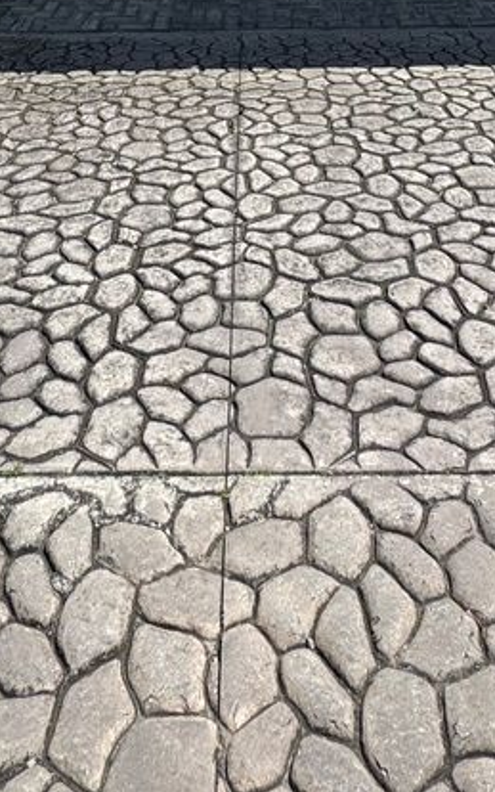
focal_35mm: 43
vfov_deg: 31.1
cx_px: 231
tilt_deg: +7.6
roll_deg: +0.8
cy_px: -319
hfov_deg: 29.9
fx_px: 927
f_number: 2.2
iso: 50
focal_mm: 2.22
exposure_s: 1/1178
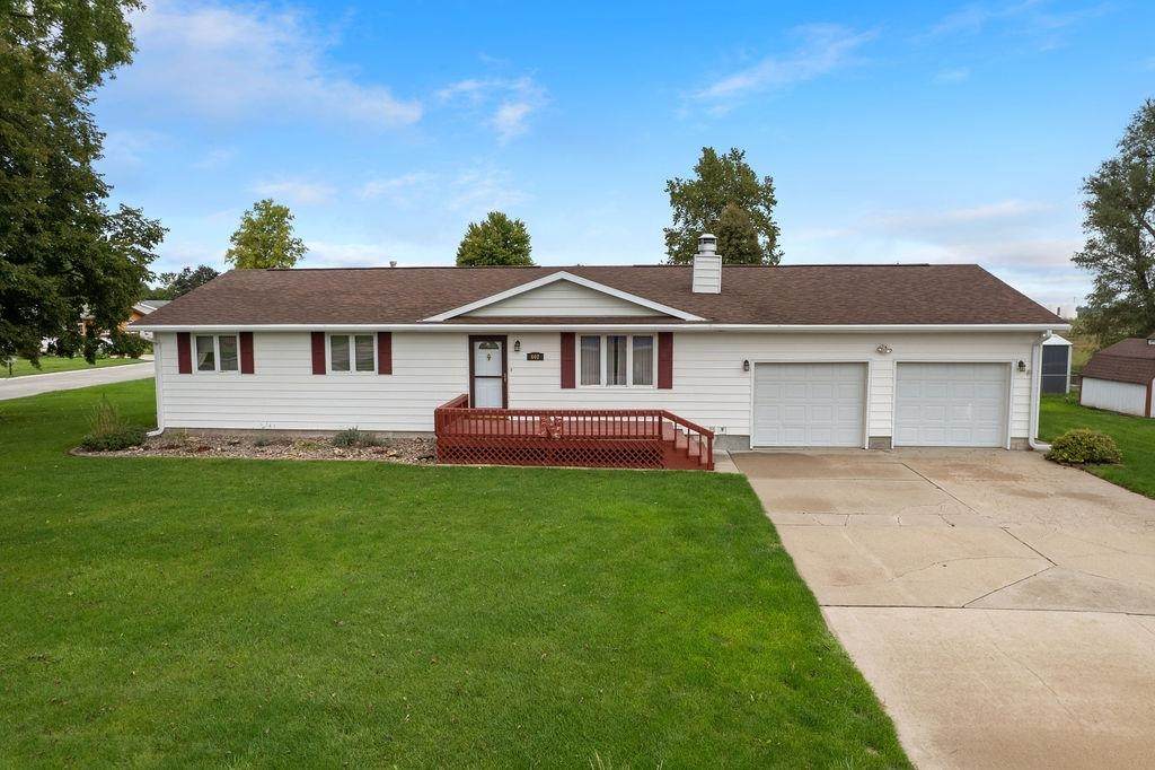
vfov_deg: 57.2
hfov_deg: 78.6
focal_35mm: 22
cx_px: 578
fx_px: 706
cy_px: 385
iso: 100
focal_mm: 8.38
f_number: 2.8
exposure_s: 1/500
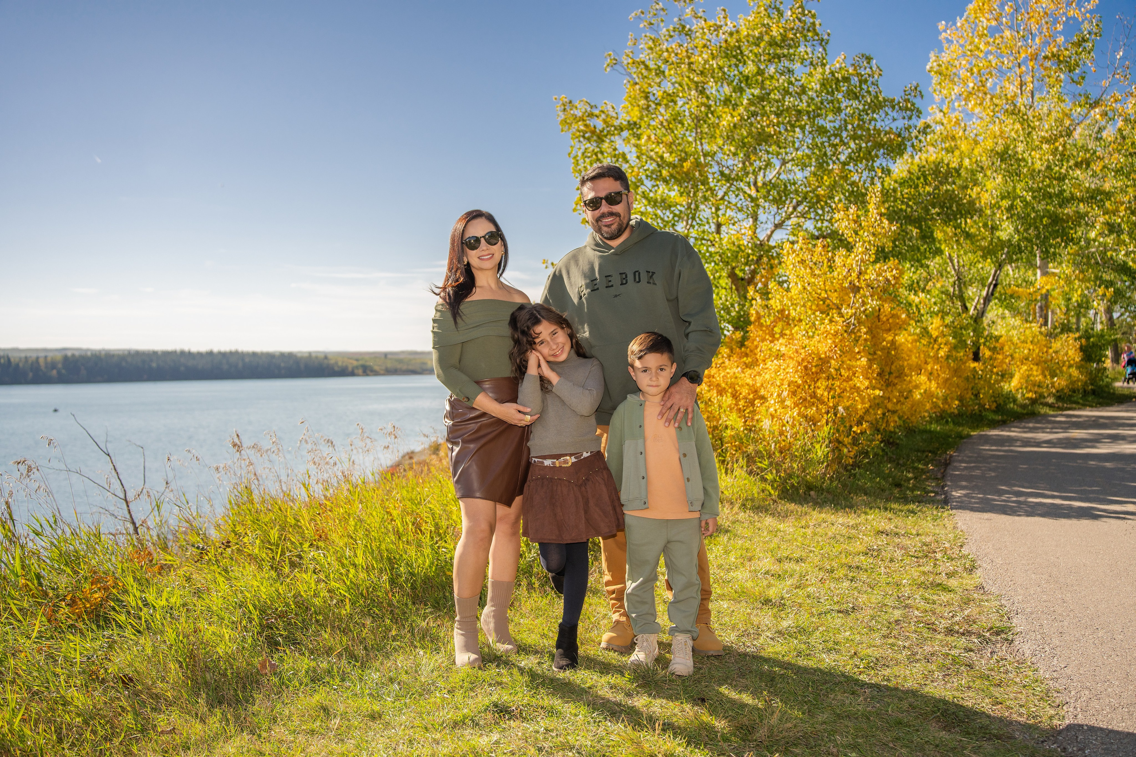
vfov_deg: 45.0
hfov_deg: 63.7
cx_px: 568
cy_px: 378
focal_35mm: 29
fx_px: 915
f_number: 2.8
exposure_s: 1/4000
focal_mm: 29
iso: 320
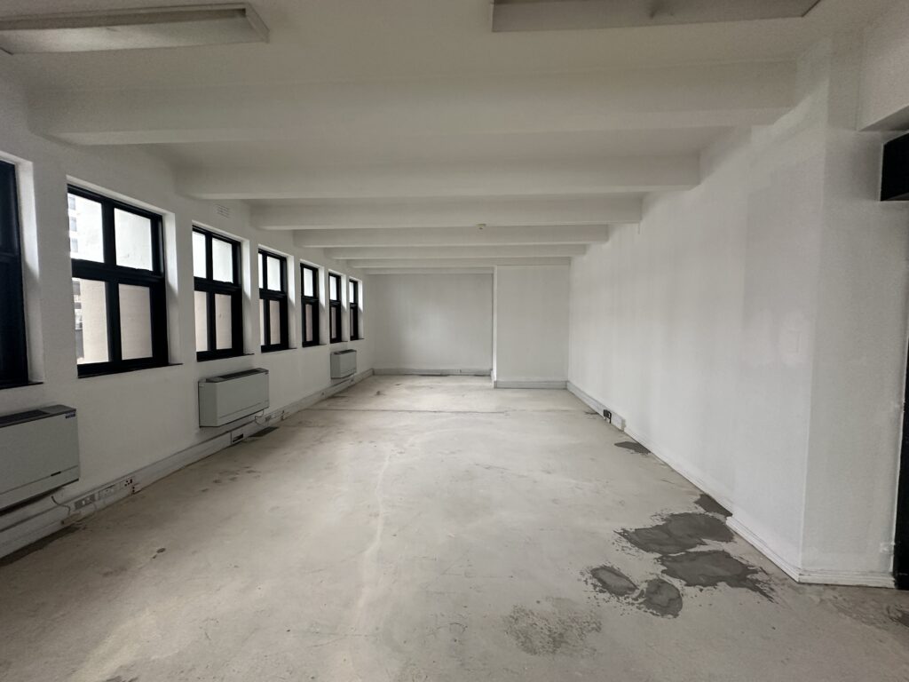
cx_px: 454
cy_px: 341
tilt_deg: -2.1
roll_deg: -0.6
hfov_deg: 102.1
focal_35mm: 14
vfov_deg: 85.7
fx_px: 368
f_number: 2.2
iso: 250
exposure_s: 1/100
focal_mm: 2.22
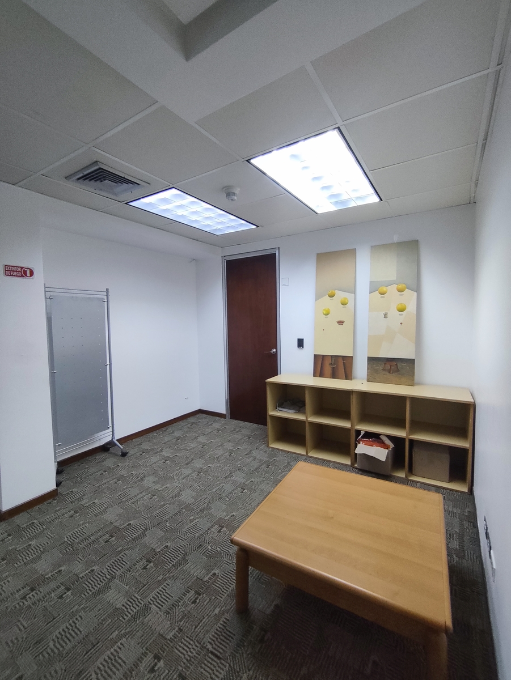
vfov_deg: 98.1
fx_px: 295
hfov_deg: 81.8
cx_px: 256
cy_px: 340
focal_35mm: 15
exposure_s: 1/100
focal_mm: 1.65
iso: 320
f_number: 2.2
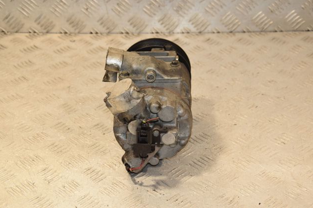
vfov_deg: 17.3
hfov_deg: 25.7
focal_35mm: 79
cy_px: 104
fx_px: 687
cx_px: 156
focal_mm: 52
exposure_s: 1/200
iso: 800
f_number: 7.1
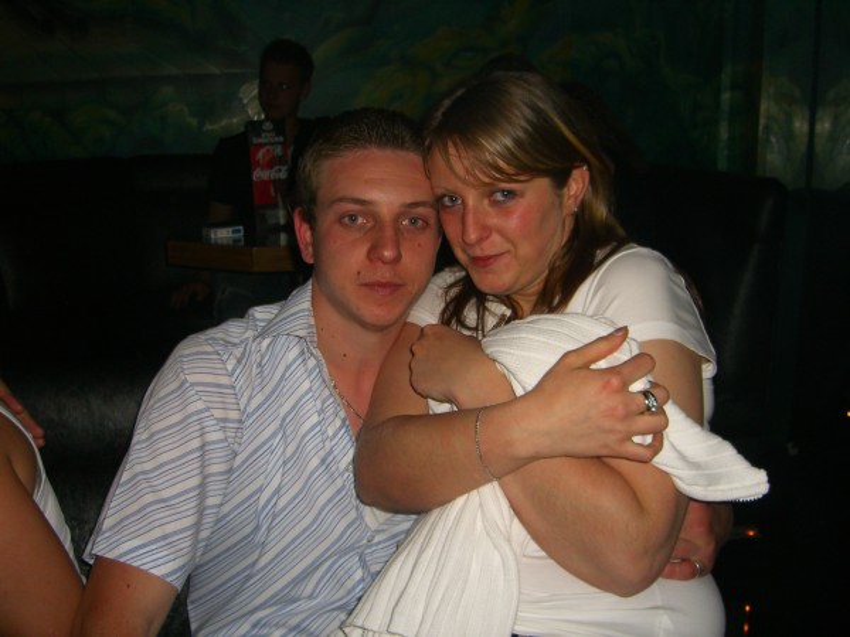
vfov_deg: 37.7
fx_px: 933
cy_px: 318
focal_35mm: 38
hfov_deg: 49.0
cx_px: 425
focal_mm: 7.9
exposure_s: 1/60
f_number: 2.8
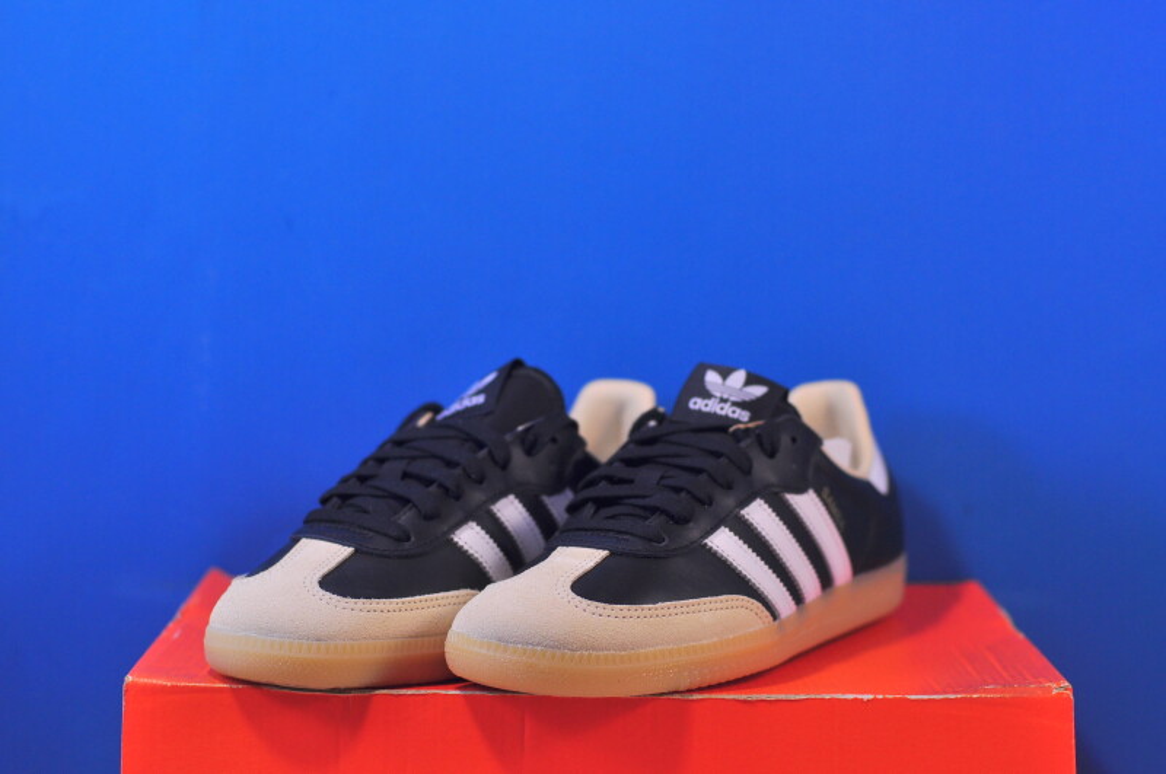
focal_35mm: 75
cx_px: 583
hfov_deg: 27.0
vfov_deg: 18.1
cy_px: 387
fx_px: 2426
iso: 250
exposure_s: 1/320
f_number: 2.8
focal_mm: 50
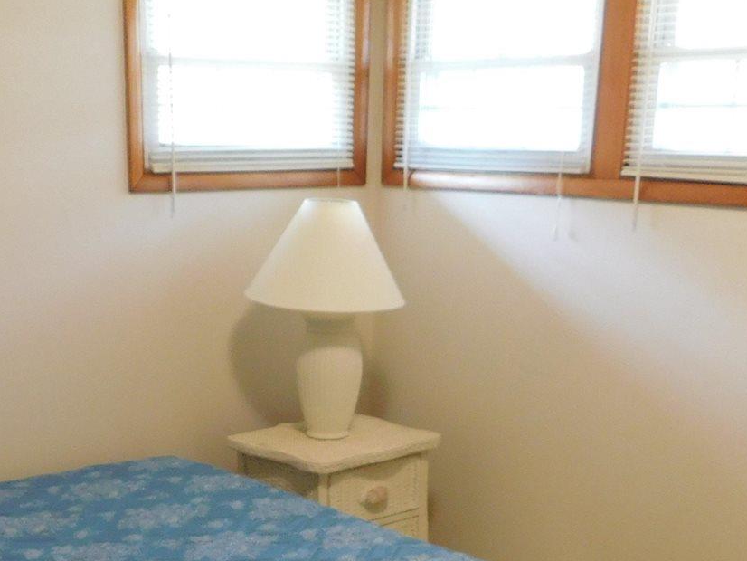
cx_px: 274
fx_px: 1230
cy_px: 575
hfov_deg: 33.6
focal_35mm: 57
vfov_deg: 24.4
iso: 200
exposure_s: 1/10
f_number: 3
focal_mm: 4
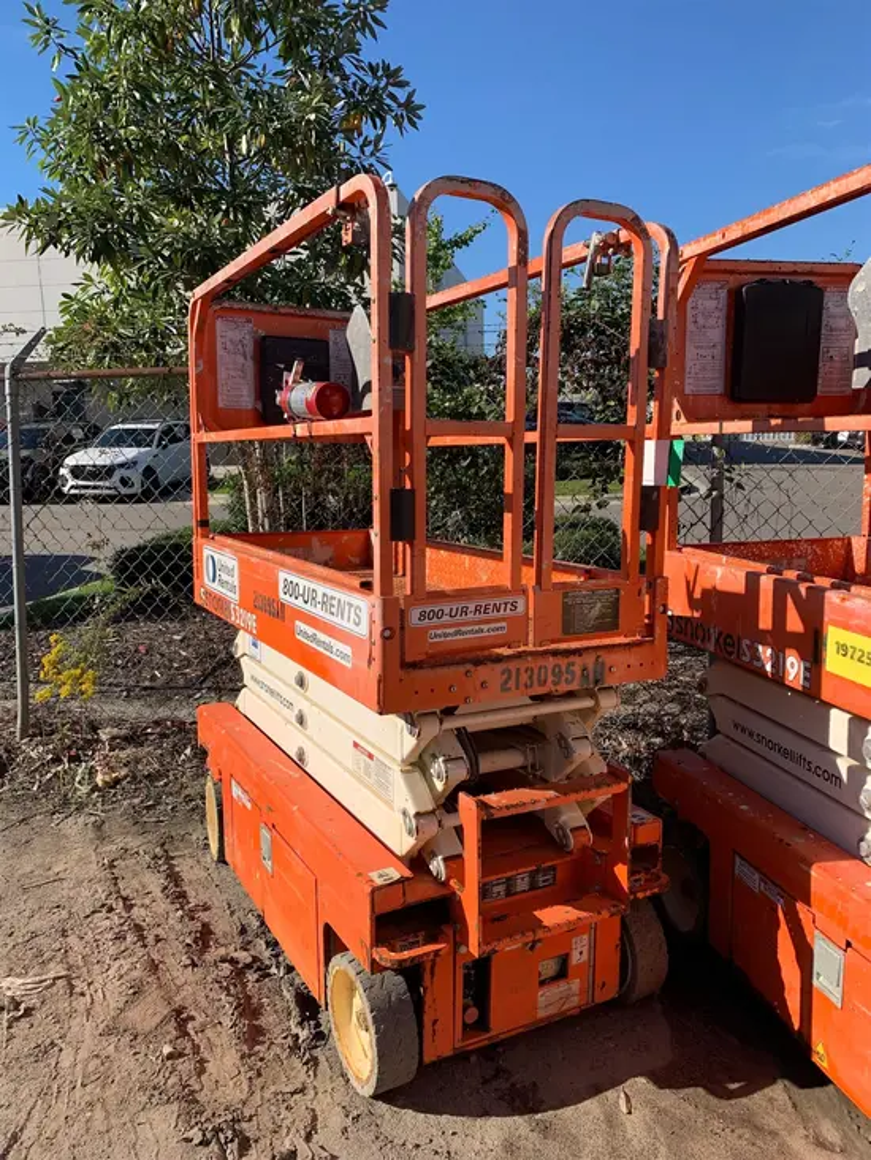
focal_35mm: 26
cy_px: 580
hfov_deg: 53.1
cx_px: 436
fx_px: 872
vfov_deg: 67.3
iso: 25
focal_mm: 4.25
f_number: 1.8
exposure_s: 1/1718
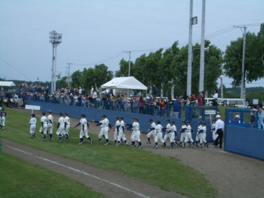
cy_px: 99
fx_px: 473
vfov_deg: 23.7
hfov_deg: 31.2
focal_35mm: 62
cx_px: 132
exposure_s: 1/500
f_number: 5.6
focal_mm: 10.2
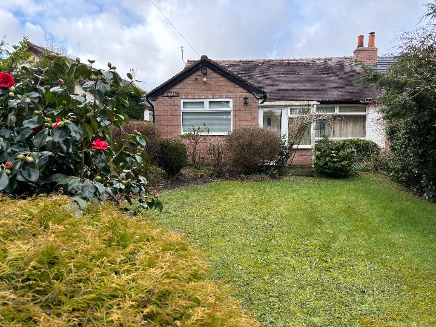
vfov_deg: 53.1
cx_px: 218
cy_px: 164
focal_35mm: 26
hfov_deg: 67.3
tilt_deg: -5.0
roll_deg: -0.3
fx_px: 327
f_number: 1.6
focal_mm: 5.96
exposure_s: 1/390
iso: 50
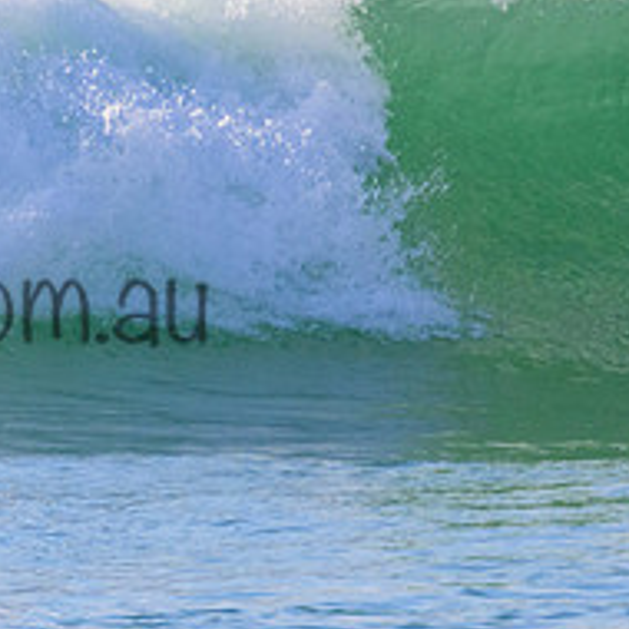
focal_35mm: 2072
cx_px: -142
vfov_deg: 0.8
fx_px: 42596
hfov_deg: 0.8
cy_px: 266
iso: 2800
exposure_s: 1/2000
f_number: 11
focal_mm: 800
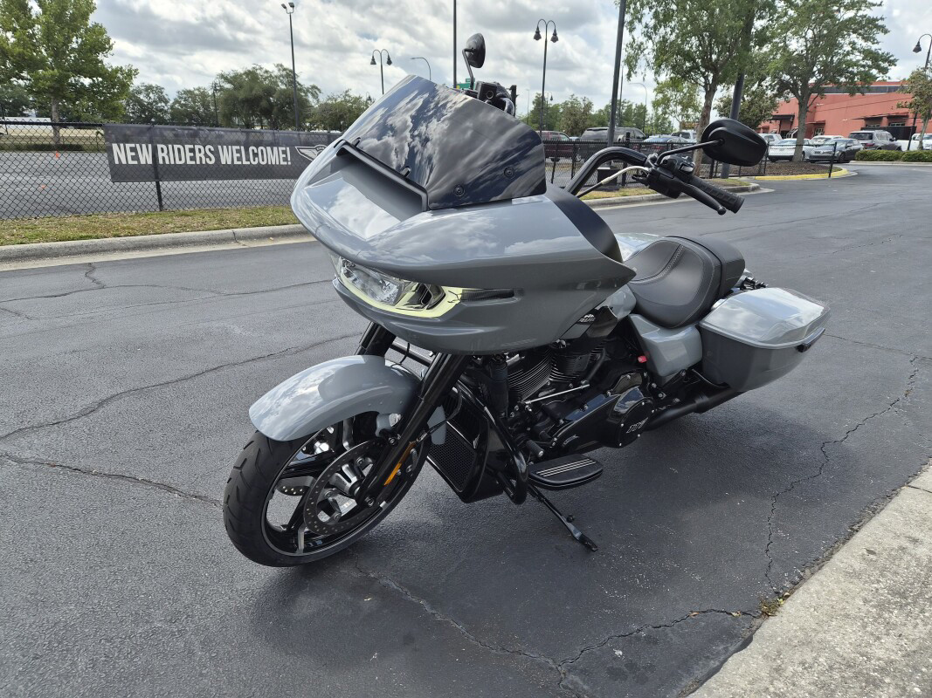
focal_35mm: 23
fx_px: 619
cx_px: 466
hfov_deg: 73.9
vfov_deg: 58.9
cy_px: 349
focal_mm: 5.4
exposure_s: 1/3848
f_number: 1.8
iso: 80
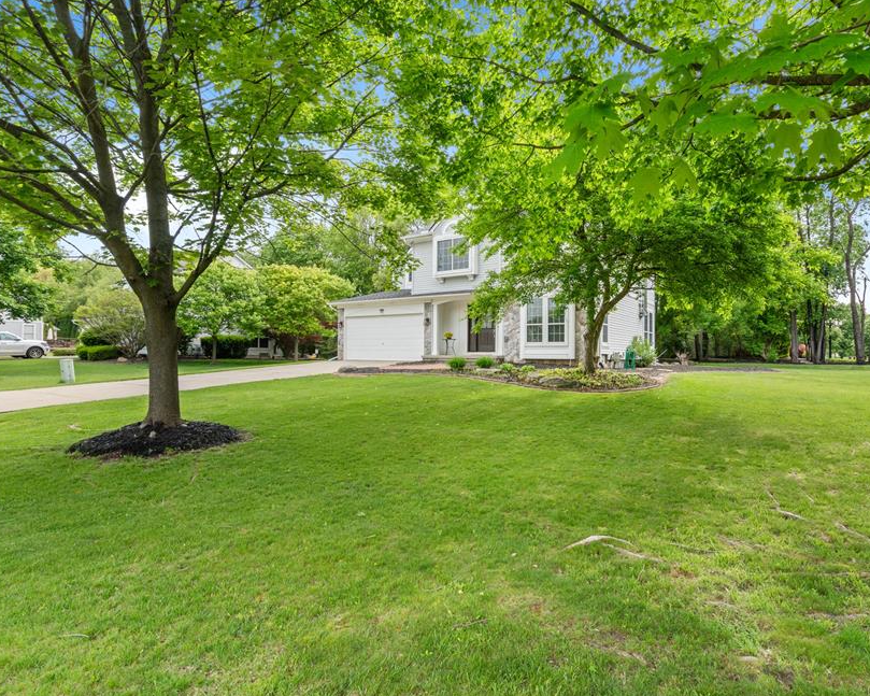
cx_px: 470
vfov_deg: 70.8
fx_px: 489
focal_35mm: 19
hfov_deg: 83.1
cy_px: 344
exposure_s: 1/30
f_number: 9
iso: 100
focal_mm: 16
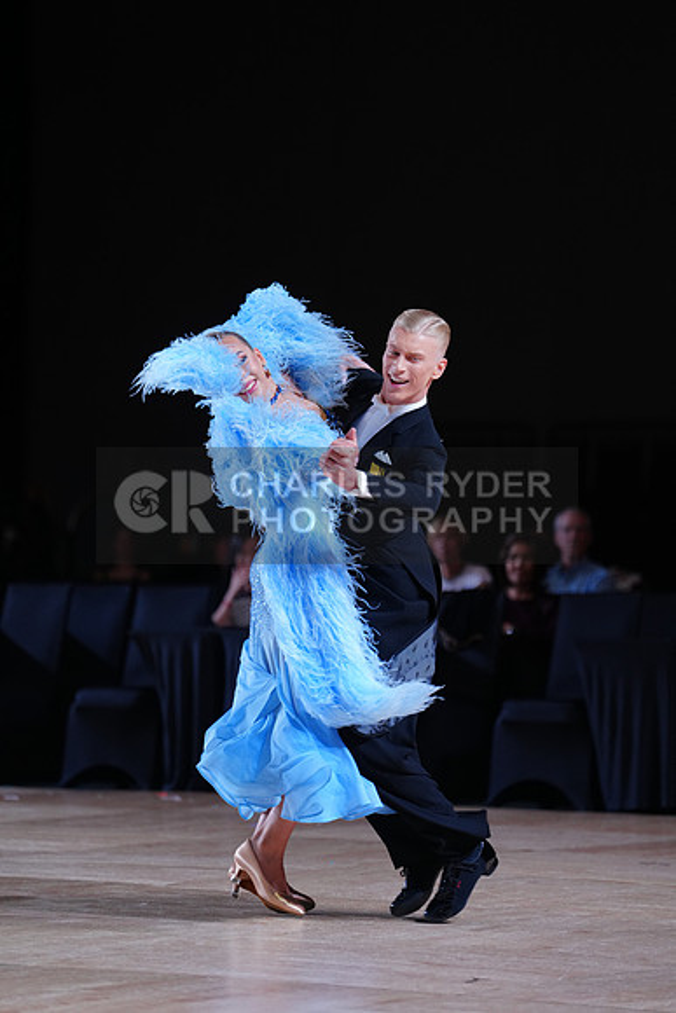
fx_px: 4391
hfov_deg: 8.8
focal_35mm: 156
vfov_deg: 13.2
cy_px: 506
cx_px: 338
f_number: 2.8
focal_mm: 156
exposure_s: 1/500
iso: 800
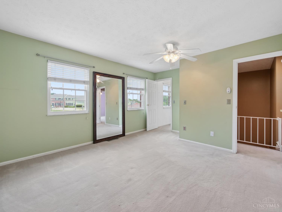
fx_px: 114
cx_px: 141
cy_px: 106
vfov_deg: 85.7
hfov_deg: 102.1
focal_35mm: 14
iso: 640
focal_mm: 7
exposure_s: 1/20
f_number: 7.1
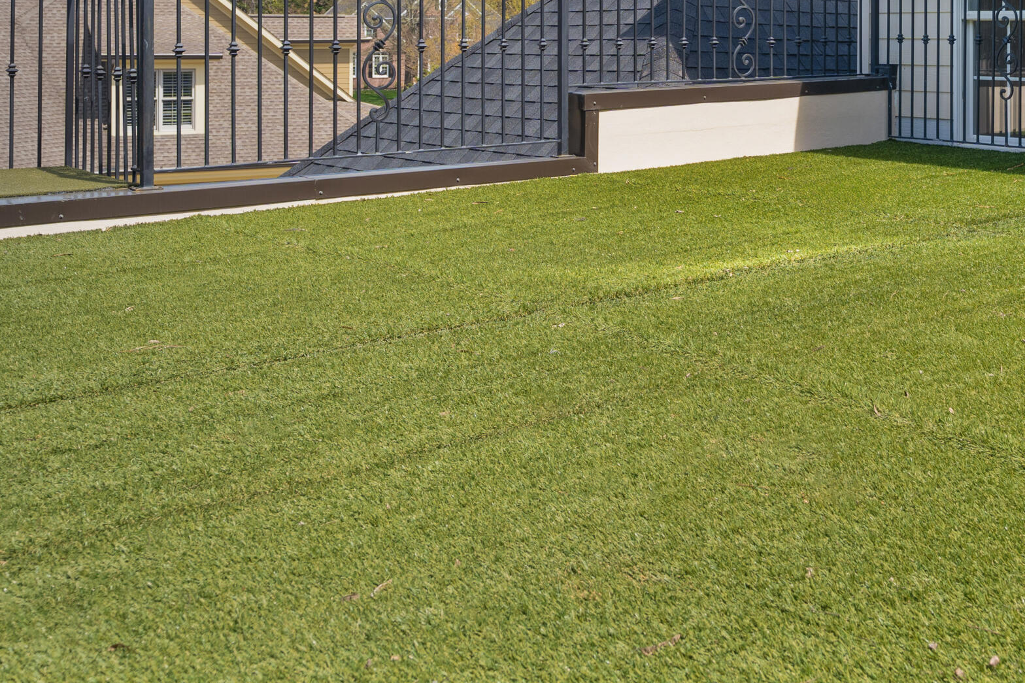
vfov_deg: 28.9
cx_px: 860
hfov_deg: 42.0
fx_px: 1253
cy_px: 34
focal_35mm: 44
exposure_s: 1/500
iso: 320
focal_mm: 23
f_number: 7.1
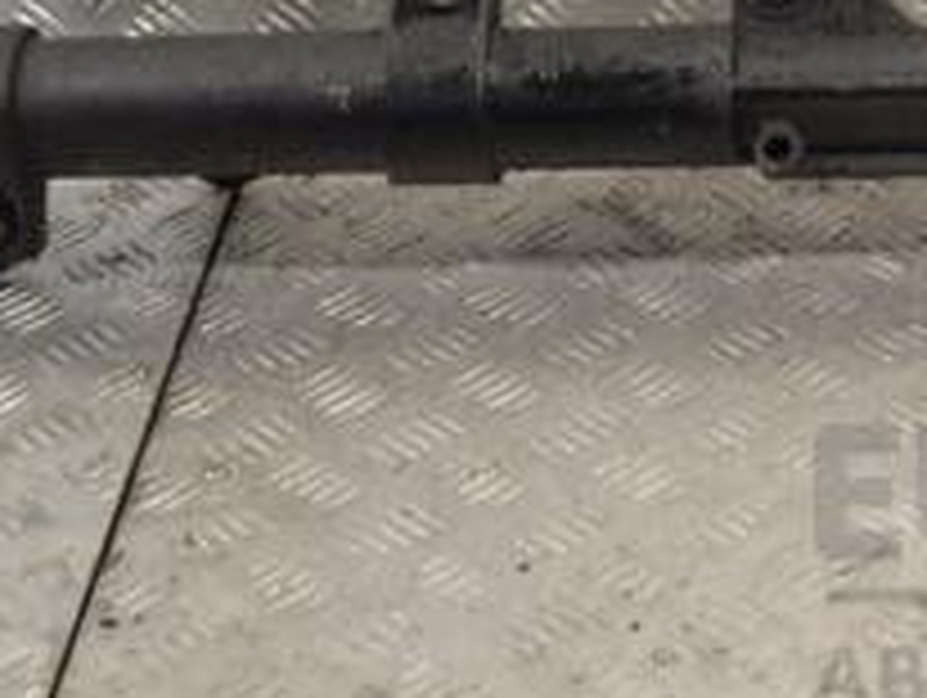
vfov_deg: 13.3
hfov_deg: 17.9
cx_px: 729
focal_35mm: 109
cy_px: -108
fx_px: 2922
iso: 400
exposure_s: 1/100
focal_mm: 26
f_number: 5
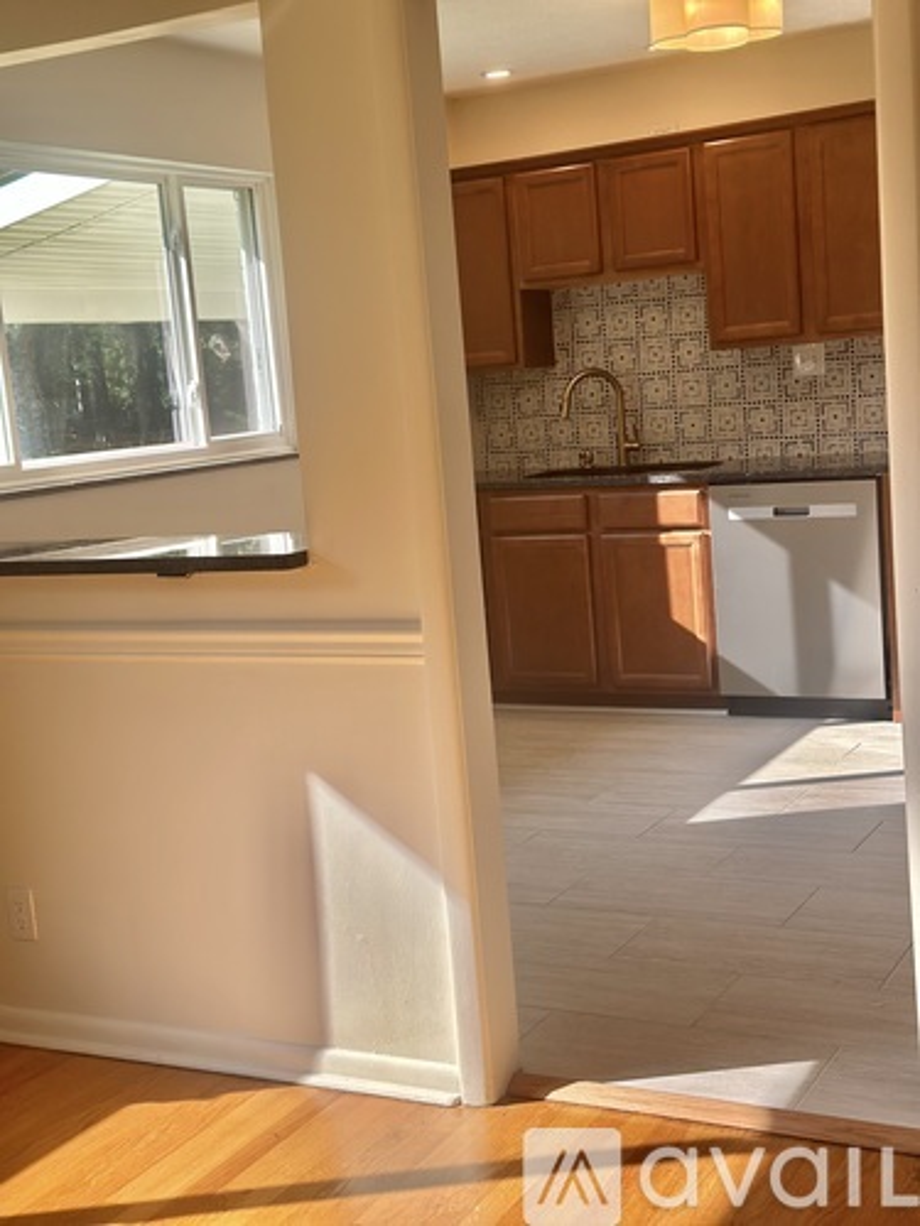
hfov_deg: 30.3
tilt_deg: -8.5
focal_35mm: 48
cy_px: 613
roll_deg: +4.8
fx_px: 1701
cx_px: 460
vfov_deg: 39.7
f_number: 1.78
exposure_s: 1/601
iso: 80
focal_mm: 6.86
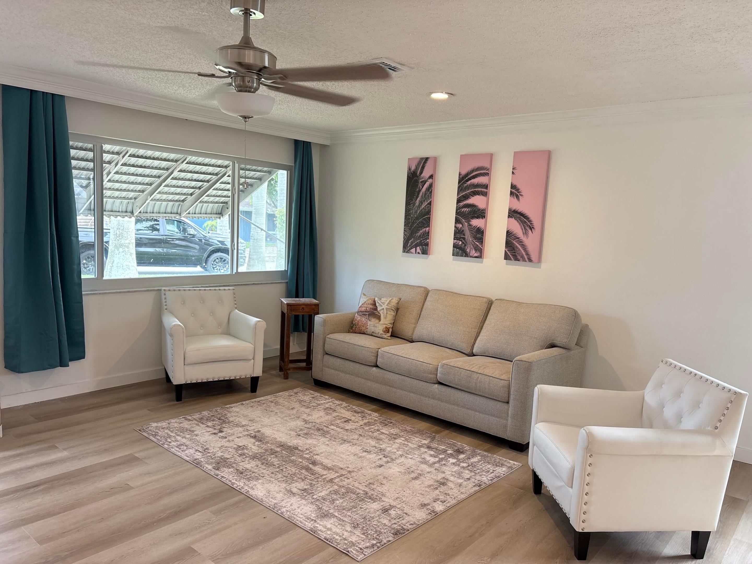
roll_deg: -3.0
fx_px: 565
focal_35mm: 26
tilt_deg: -6.7
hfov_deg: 67.3
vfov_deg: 53.1
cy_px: 282
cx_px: 376
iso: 125
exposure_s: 1/120
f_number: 1.6
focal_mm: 5.96
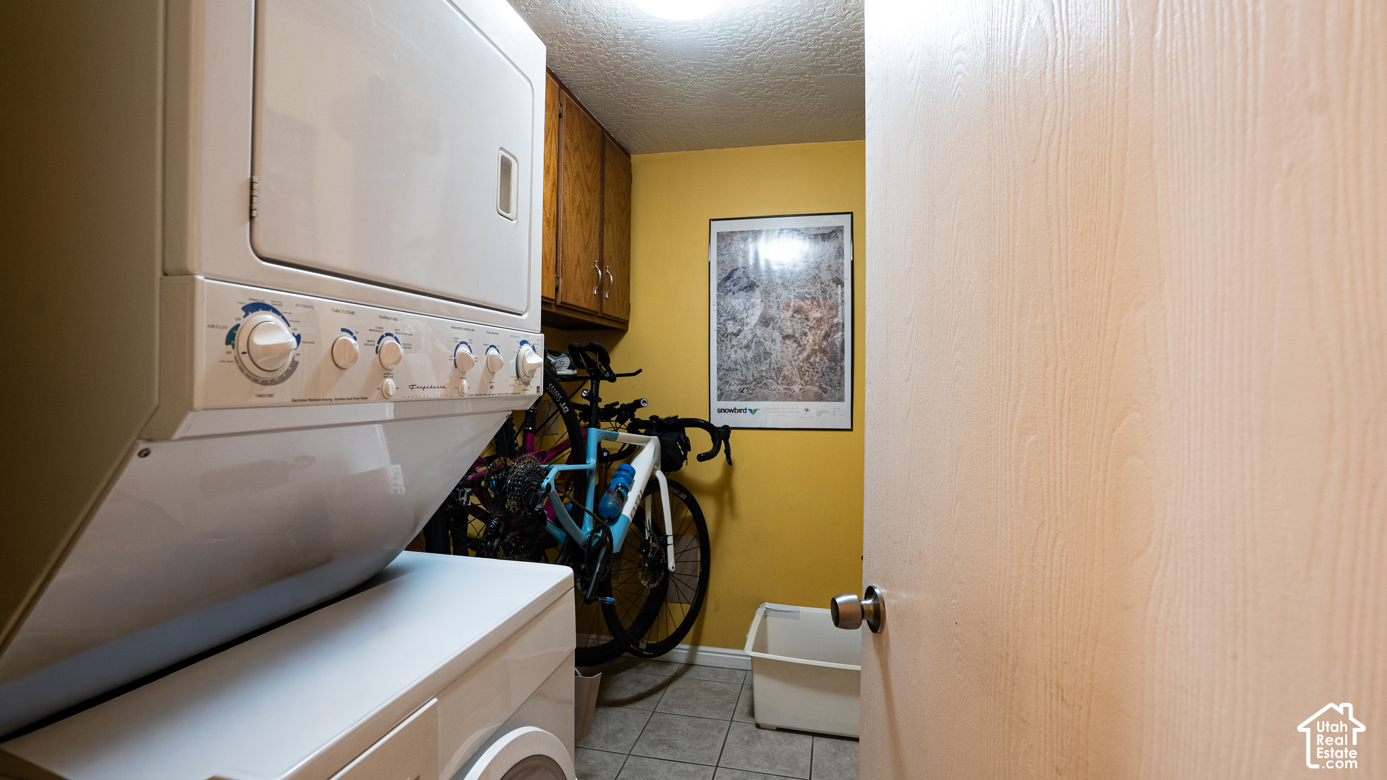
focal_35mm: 17
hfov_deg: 96.7
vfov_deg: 64.6
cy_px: 390
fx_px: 617
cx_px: 694
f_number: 5.6
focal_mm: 16
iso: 400
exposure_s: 1/6
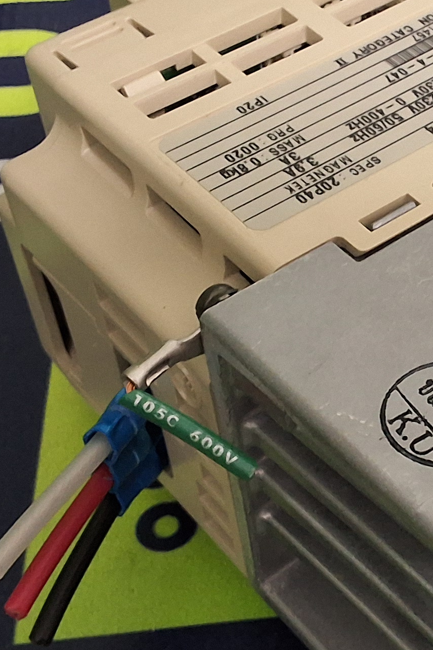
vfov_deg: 27.3
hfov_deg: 17.7
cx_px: 486
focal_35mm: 74
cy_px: 300
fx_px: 1336
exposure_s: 1/24
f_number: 1.9
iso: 320
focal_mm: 2.91
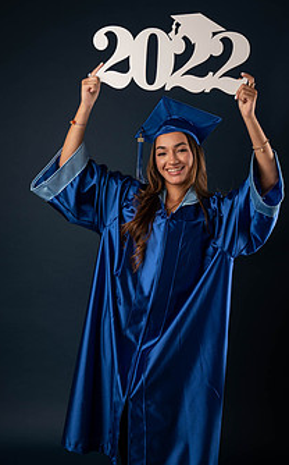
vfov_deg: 36.8
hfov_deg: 23.5
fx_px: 695
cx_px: 172
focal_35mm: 55
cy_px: 278
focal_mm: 40
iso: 200
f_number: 5.6
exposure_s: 1/100
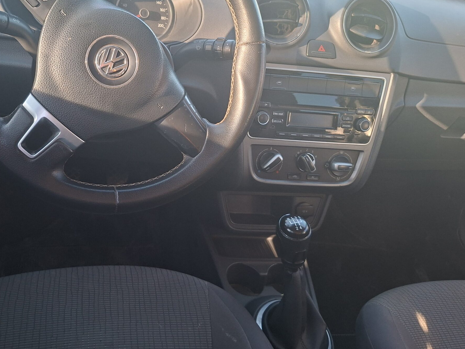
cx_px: 168
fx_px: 443
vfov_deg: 42.5
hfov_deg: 54.6
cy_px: 124
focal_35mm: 33
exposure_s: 1/60
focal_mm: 5.54
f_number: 1.8
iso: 320
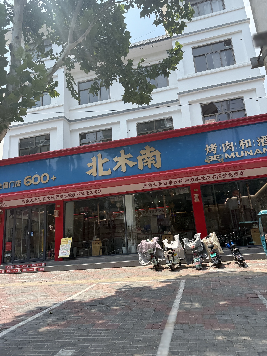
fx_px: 247
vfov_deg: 71.6
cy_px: 178
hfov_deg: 56.8
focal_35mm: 24
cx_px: 134
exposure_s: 1/2053
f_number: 1.78
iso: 80
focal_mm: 6.76
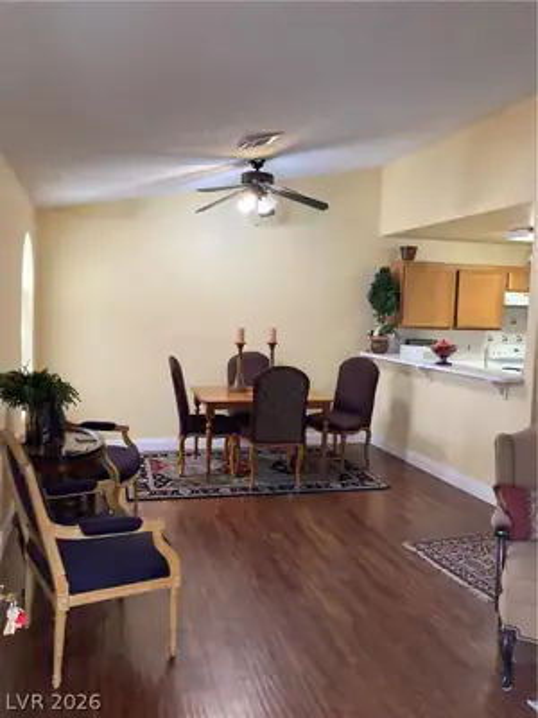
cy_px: 359
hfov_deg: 49.7
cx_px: 269
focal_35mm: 28
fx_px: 580
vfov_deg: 63.4
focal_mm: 3.99
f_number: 1.8
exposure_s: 1/60
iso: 125
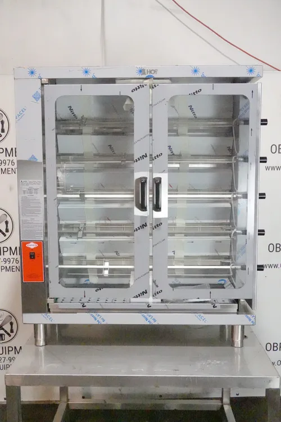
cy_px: 211
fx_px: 445
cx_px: 140
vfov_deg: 50.7
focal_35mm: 38
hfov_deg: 35.1
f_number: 4.5
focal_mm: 14.12
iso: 12800
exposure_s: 1/500
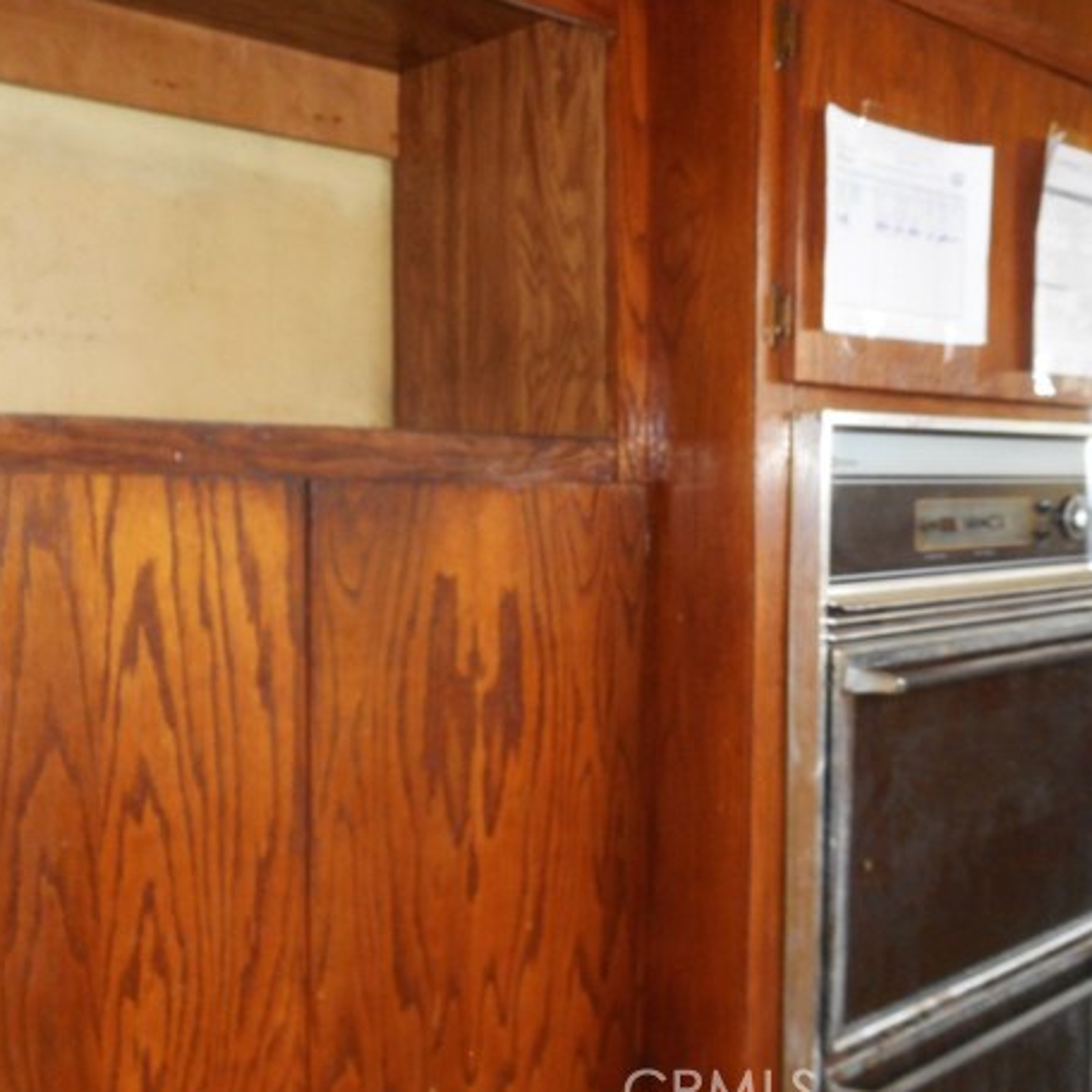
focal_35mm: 36
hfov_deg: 45.5
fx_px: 1285
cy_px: 551
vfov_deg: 46.0
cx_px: 714
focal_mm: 5.2
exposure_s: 1/25
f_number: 4
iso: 280
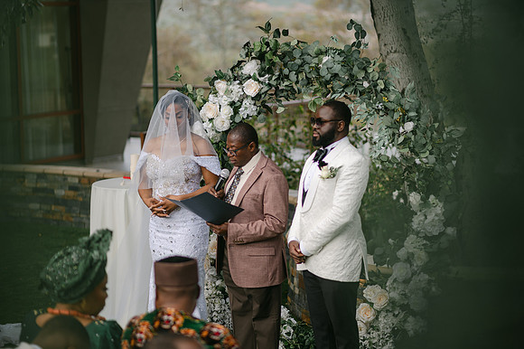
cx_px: 262
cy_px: 174
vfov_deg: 16.1
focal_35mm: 85
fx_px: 1236
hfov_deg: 23.9
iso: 100
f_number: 2
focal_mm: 85
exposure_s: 1/640
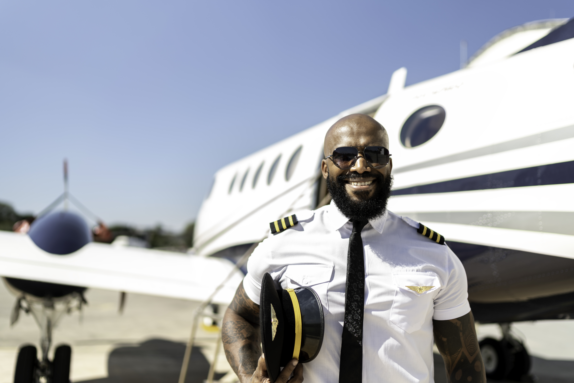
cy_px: 192
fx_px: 558
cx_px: 287
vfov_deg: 37.9
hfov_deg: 54.4
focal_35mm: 35
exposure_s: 1/200
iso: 100
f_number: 1.4
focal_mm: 35
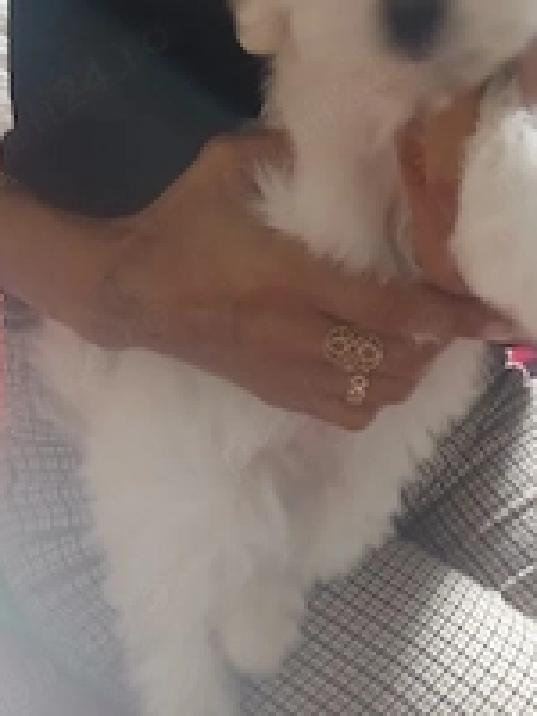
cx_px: 405
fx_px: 1076
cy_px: 430
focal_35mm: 52
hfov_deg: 27.6
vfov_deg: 36.7
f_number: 1.8
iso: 640
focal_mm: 3.98
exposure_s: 1/20
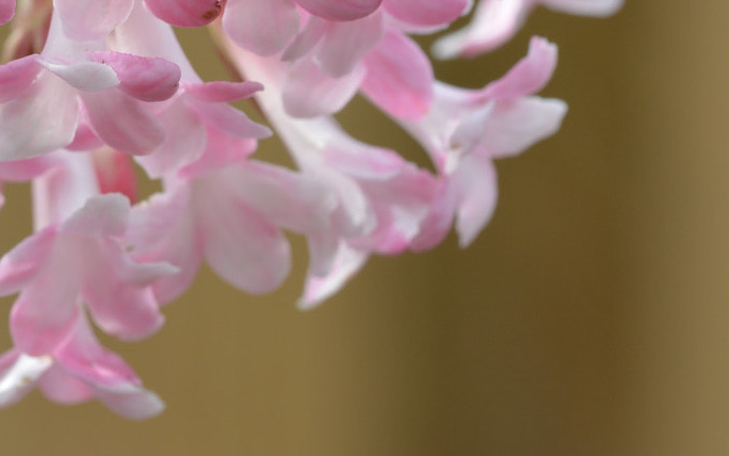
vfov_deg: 3.5
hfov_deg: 5.6
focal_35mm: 375
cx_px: -15
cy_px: -68
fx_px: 7457
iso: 200
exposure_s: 1/40
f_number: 14
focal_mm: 105
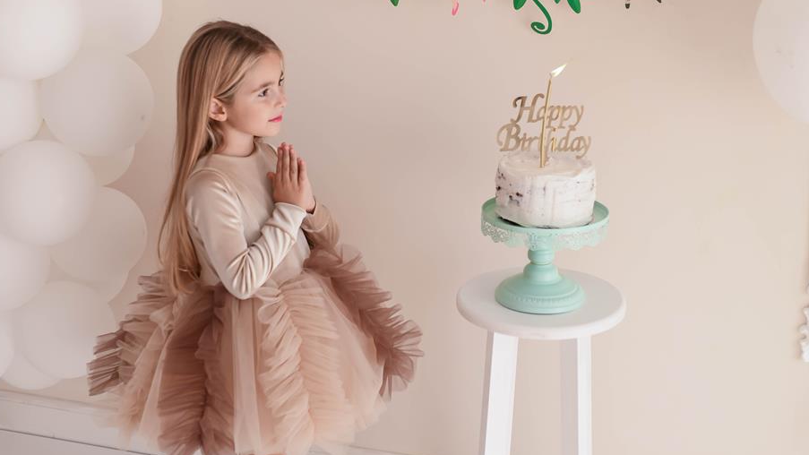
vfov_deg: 21.4
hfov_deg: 37.2
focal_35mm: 56
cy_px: 167
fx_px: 1201
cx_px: 405
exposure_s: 1/250
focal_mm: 35
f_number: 2.2
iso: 100
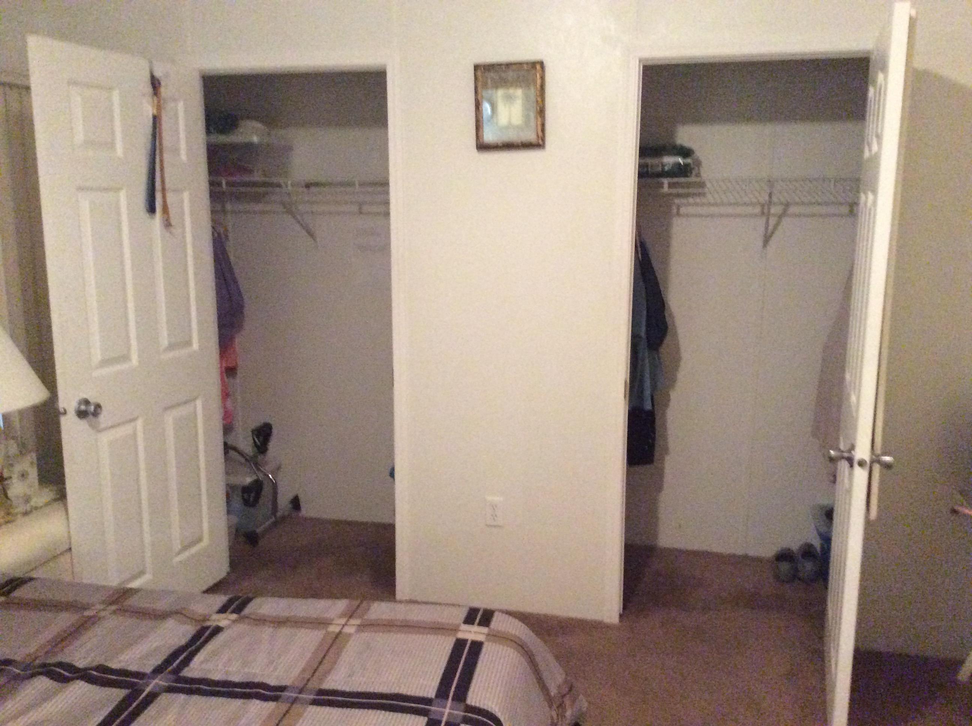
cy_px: 363
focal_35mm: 32
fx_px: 897
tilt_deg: -9.9
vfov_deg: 44.1
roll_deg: -0.7
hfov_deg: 56.9
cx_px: 486
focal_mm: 3.3
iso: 500
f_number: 2.4
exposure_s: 1/15
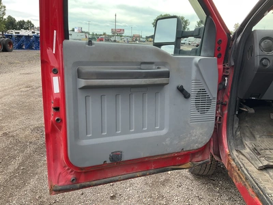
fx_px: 229
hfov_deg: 61.7
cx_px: 136
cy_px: 102
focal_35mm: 29
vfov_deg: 48.2
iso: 20
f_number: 1.8
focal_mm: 3
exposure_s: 1/168
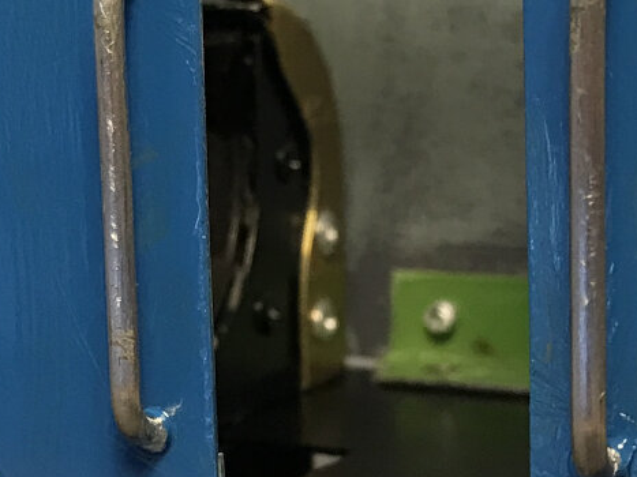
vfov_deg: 12.3
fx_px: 2208
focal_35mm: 120
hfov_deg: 16.1
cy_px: 139
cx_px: -10
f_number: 1.8
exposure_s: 1/20
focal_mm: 3.99
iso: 32
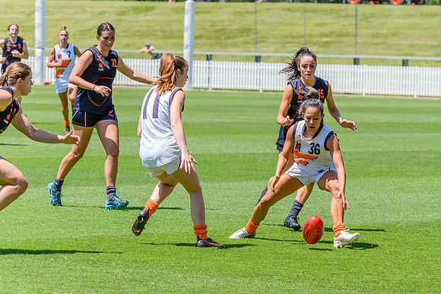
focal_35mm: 263
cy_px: 141
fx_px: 3217
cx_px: 302
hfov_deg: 7.8
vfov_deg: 5.2
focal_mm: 190
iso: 800
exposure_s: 1/1600
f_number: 9
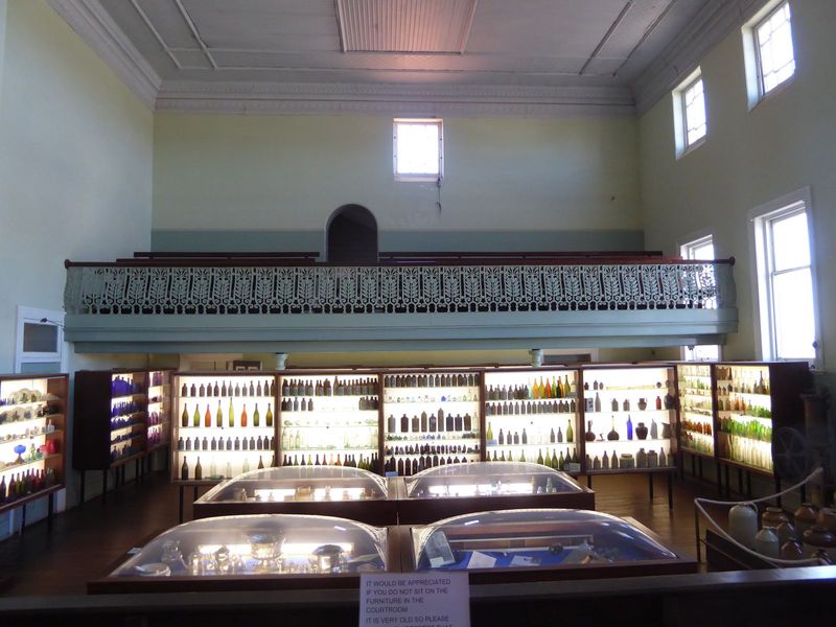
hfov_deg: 69.4
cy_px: 314
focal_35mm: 25
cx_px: 418
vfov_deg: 54.9
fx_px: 604
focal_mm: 4.3
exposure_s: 1/60
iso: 320
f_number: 3.3
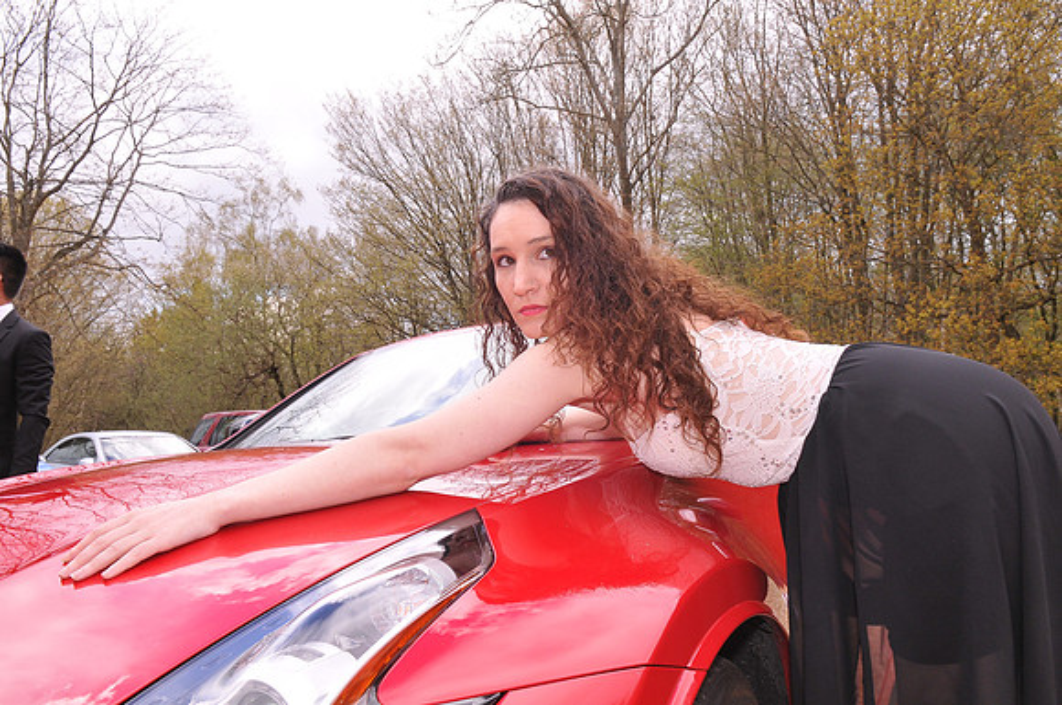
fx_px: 884
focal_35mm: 30
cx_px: 531
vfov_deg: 43.5
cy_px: 352
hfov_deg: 62.0
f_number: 13
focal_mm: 20
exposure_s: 1/80
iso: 500
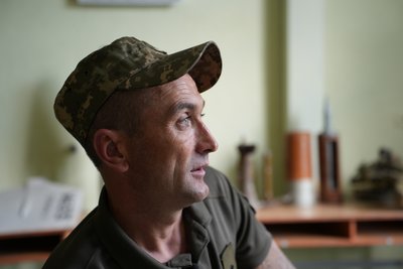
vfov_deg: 28.7
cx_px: 202
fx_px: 526
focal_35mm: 47
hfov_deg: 41.9
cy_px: 134
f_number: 2.8
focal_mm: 47
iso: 400
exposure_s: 1/50
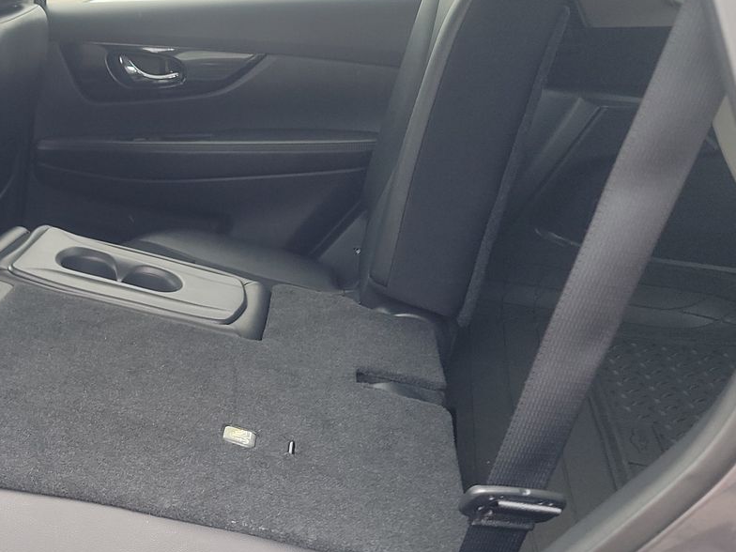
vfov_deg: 29.6
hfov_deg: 36.5
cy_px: 315
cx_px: 75
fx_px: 1042
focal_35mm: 49
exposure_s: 1/59
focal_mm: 6.7
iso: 120
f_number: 1.8
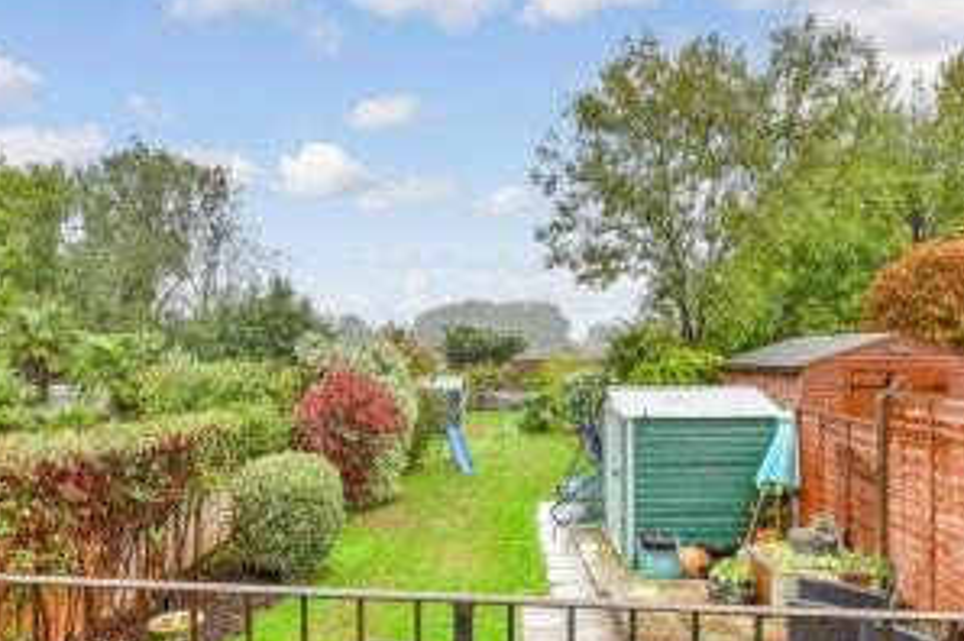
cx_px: 492
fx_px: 642
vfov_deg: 52.8
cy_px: 367
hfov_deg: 73.8
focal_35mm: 24
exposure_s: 1/100
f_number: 7.1
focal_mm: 10
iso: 500
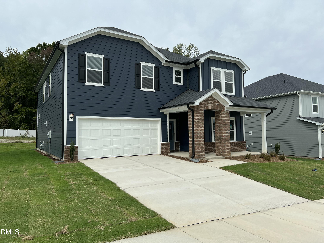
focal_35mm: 26
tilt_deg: +4.3
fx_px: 243
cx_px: 162
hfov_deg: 67.3
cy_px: 122
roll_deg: +0.7
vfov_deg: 53.1
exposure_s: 1/3571
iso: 50
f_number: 1.5
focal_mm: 5.7
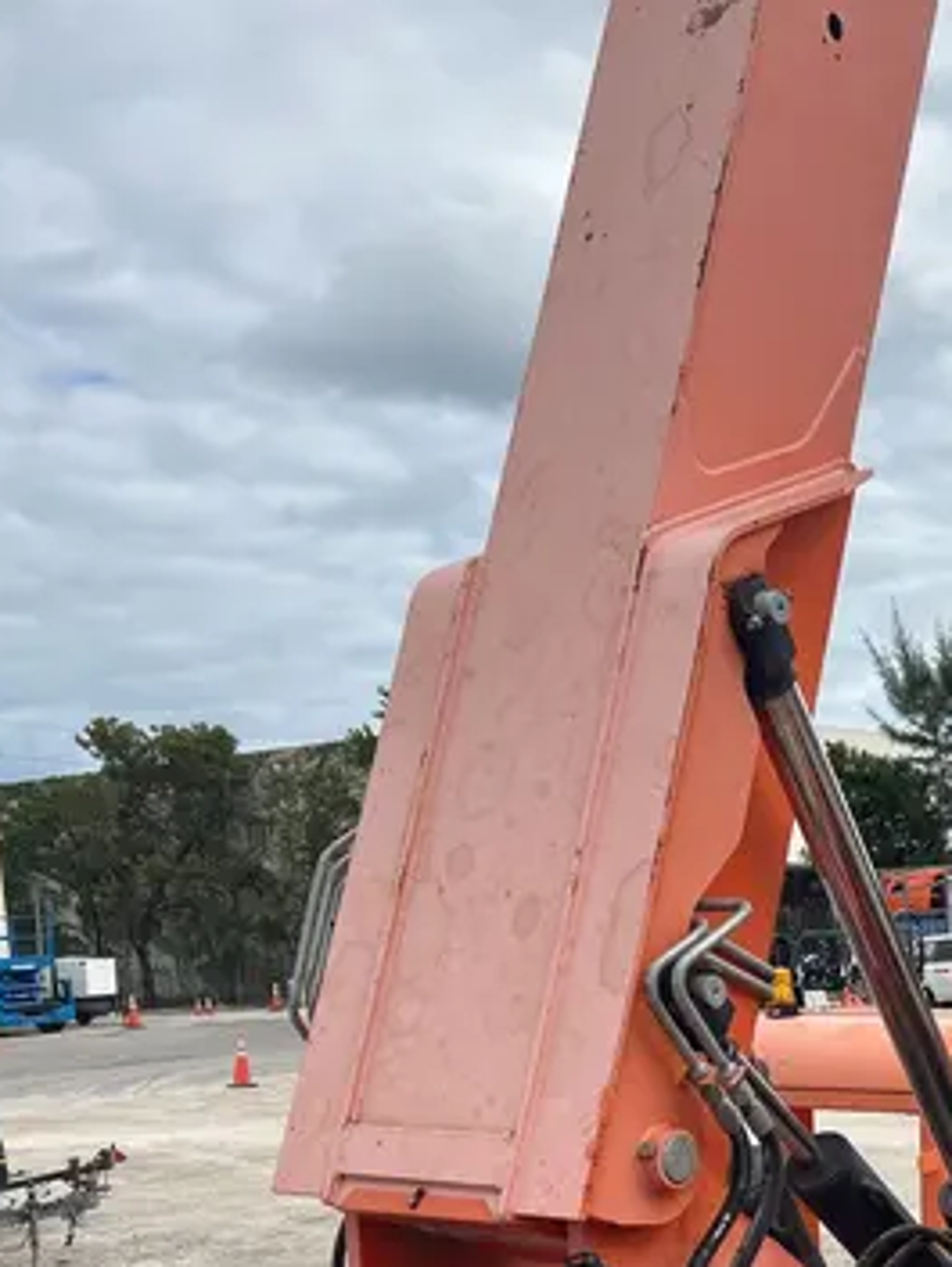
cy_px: 1079
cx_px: 977
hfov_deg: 25.6
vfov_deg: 34.1
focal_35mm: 54
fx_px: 1979
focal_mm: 5.7
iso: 50
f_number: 1.5
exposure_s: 1/4274
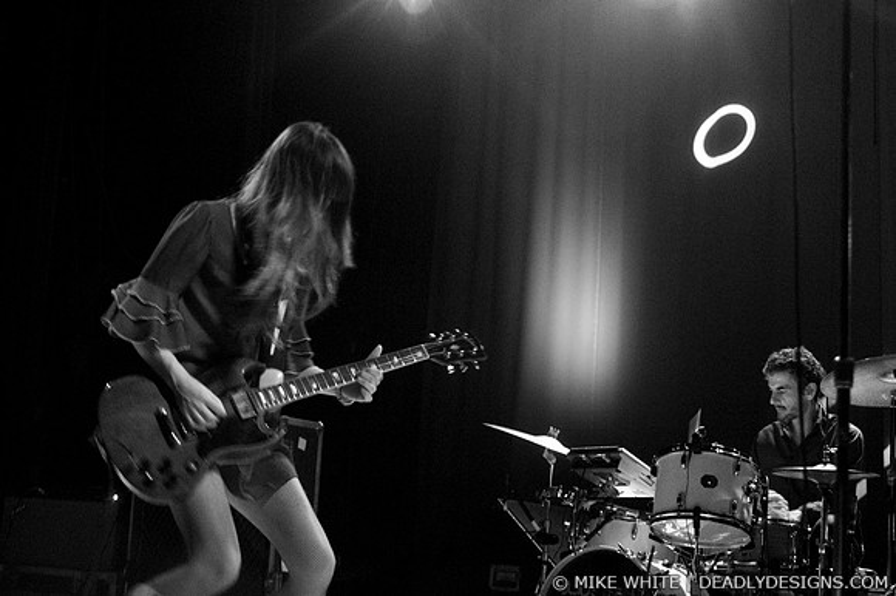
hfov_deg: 37.9
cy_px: 298
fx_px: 1306
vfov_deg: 25.7
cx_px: 448
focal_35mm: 52
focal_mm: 35
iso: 800
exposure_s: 1/40
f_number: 2.8
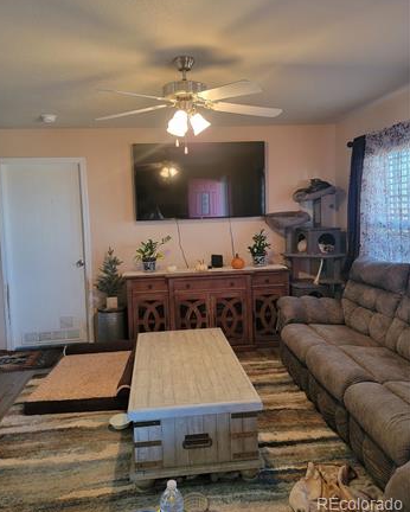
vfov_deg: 65.9
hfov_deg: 55.0
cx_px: 198
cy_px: 232
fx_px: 394
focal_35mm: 26
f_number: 1.8
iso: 200
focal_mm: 6.7
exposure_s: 1/40
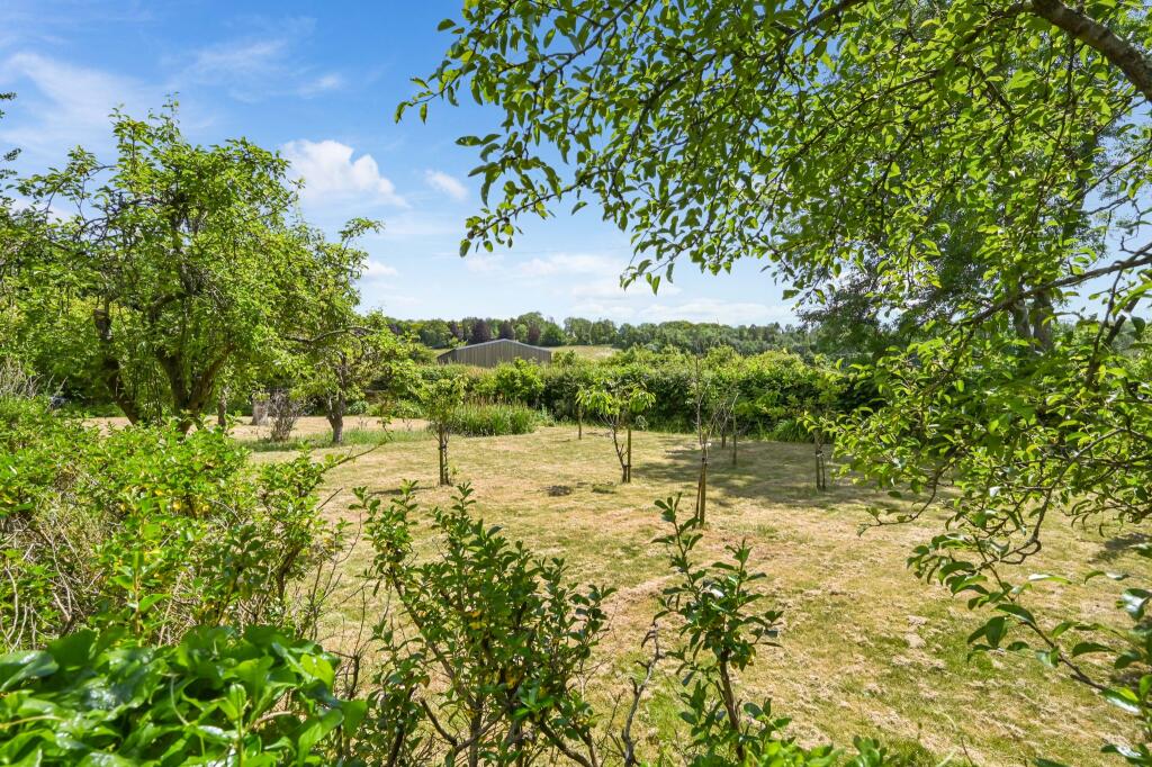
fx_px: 592
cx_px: 576
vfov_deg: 65.9
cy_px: 384
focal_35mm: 18
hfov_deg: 88.5
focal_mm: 18.5
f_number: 11
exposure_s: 1/640
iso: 400
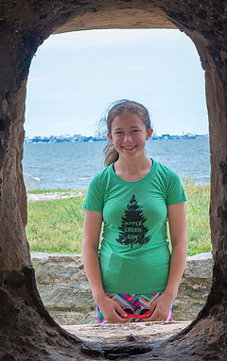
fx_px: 1067
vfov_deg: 19.3
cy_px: 181
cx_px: 111
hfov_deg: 12.1
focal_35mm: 108
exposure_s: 1/320
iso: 800
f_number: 10
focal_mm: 70
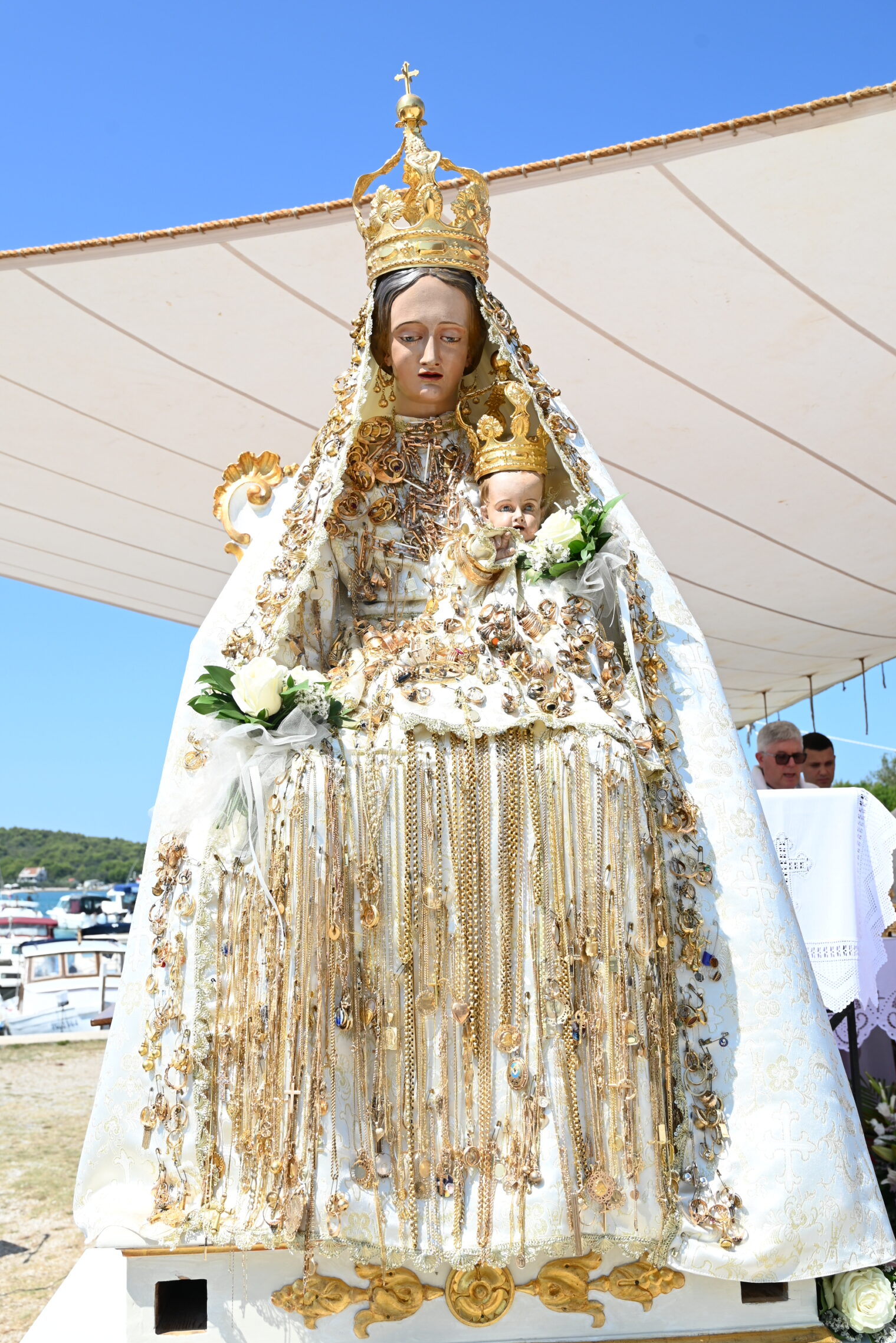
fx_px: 1364
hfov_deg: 36.4
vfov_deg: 52.4
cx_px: 447
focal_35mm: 37
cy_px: 689
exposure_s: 1/250
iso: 100
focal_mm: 32.5
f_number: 8
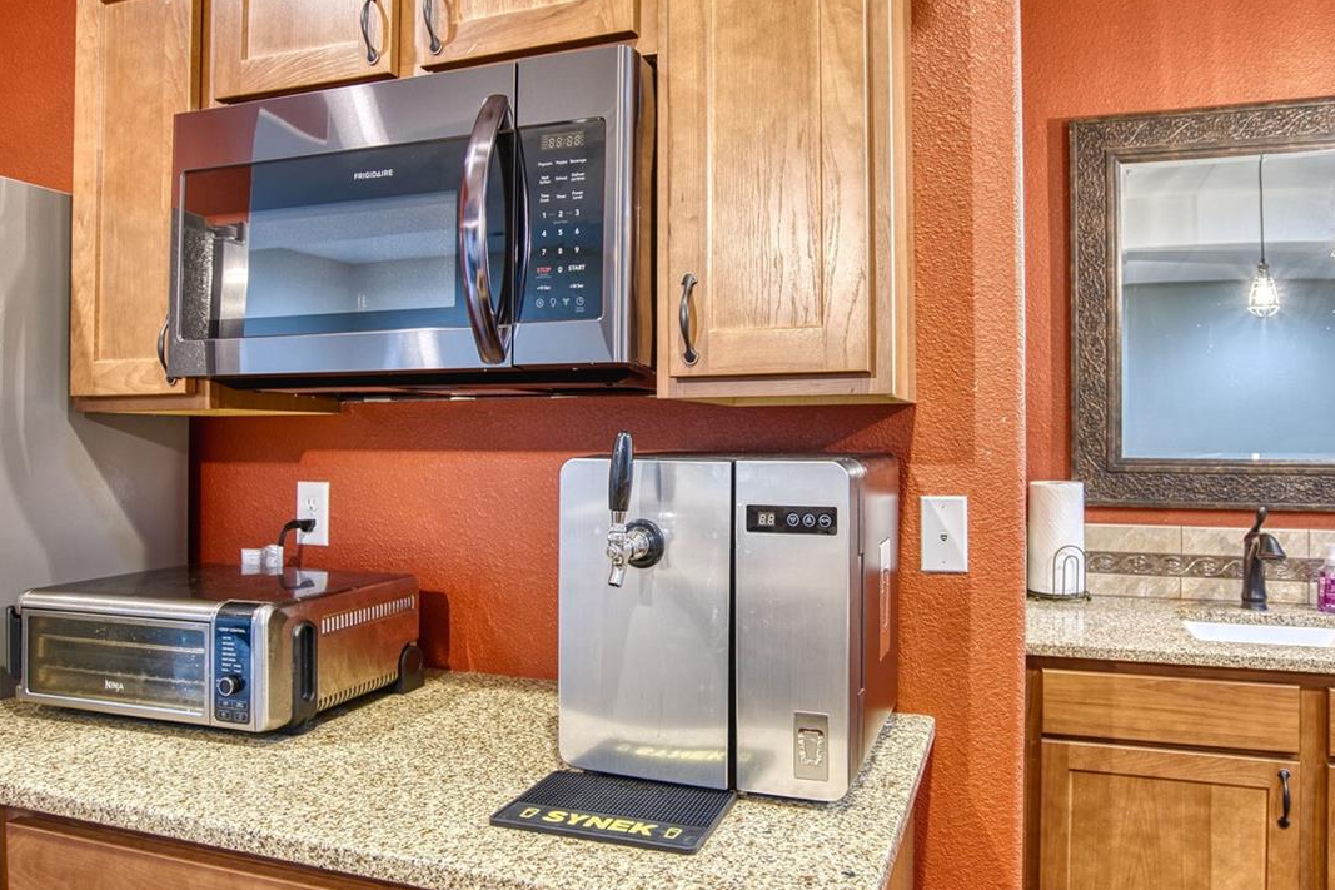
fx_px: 890
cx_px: 737
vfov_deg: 53.1
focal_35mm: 24
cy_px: 434
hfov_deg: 73.5
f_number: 4
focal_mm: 16
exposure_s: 1/6
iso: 500
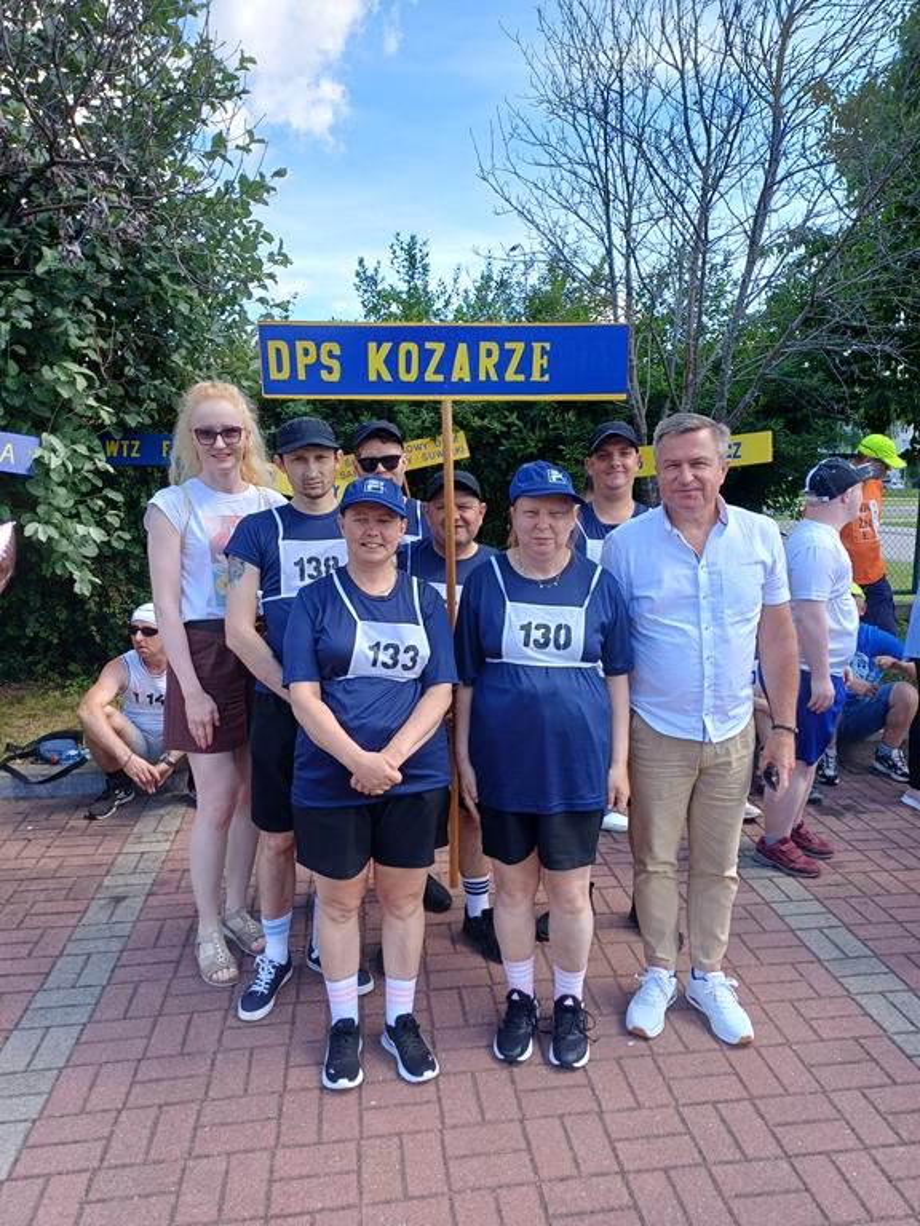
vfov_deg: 69.4
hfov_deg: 54.9
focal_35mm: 25
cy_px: 613
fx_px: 886
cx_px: 460
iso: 50
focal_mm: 4.65
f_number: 1.8
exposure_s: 1/278
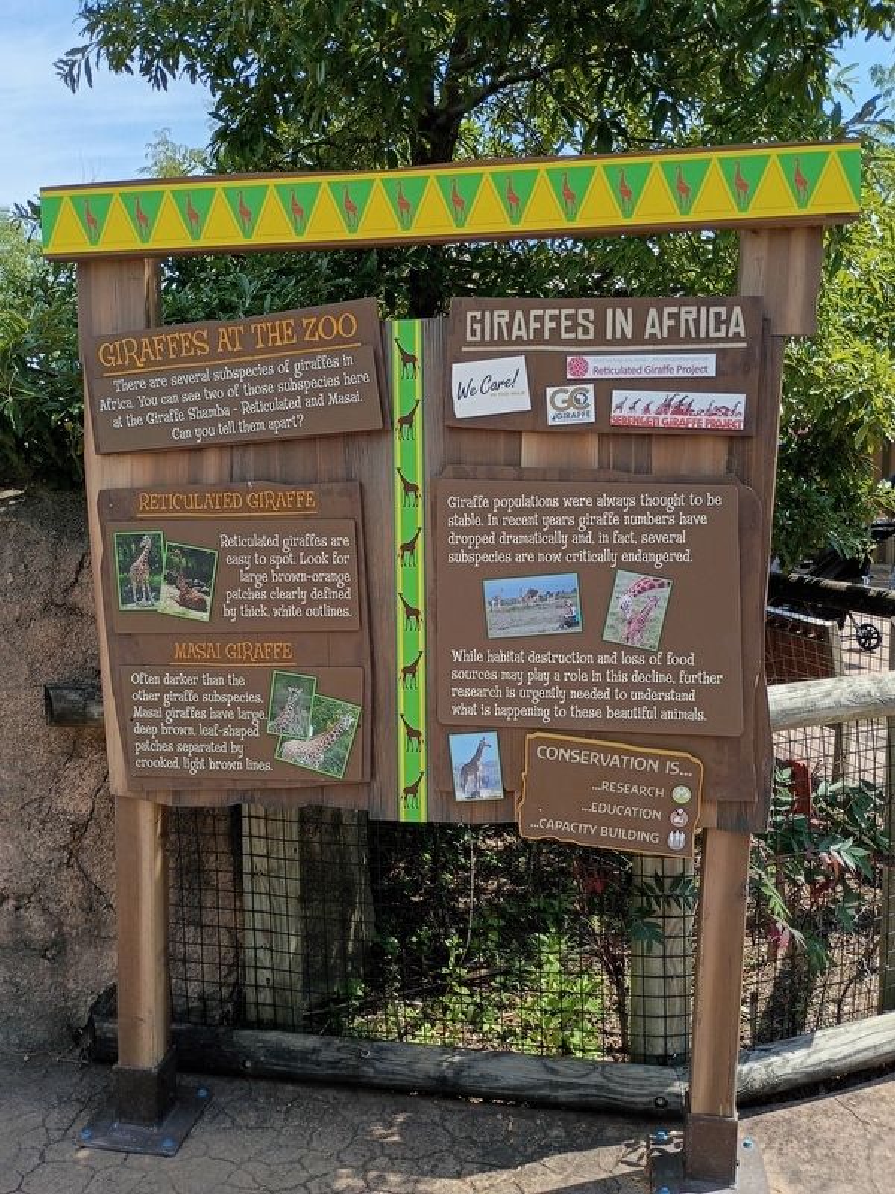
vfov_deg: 61.7
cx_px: 448
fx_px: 1000
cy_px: 597
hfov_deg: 48.2
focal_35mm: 29
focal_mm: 4.27
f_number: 1.8
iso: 100
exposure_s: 1/579
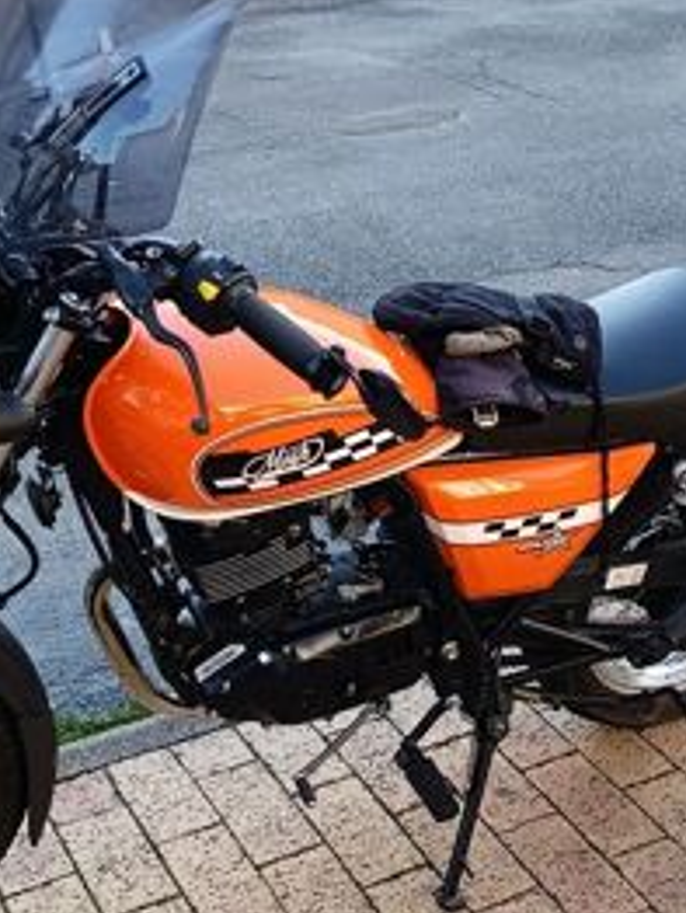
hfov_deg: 26.1
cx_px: 387
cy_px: 409
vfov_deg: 34.3
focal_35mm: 56
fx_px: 1477
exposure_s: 1/100
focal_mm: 6.11
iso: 110
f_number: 1.65
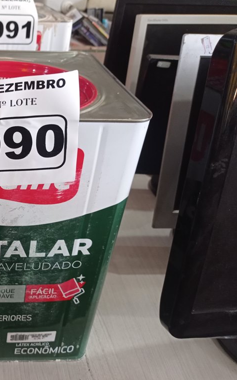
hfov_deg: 29.2
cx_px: -18
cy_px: 190
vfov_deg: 49.3
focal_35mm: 40
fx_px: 414
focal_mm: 4.7
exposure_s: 1/30
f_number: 1.79
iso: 400
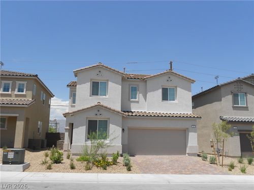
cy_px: 95
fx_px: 235
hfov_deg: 56.8
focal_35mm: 32
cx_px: 127
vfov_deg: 44.2
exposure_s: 1/1250
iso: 80
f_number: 3.6
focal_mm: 5.8
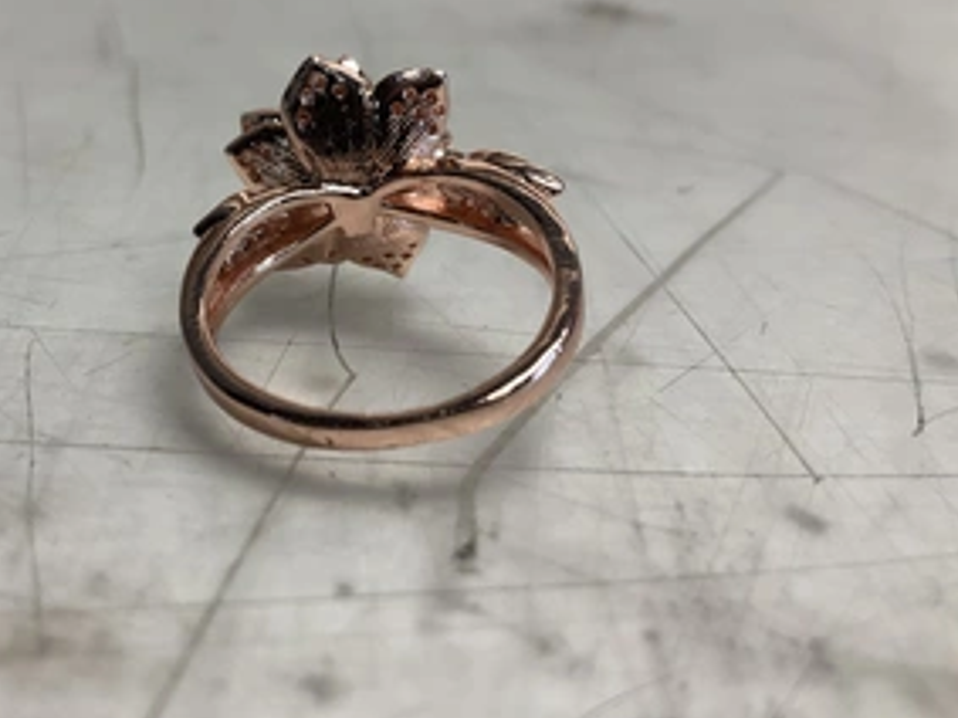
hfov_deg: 45.0
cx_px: 311
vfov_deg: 34.8
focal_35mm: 41
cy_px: 251
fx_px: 1134
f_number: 1.8
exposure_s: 1/120
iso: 50
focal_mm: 3
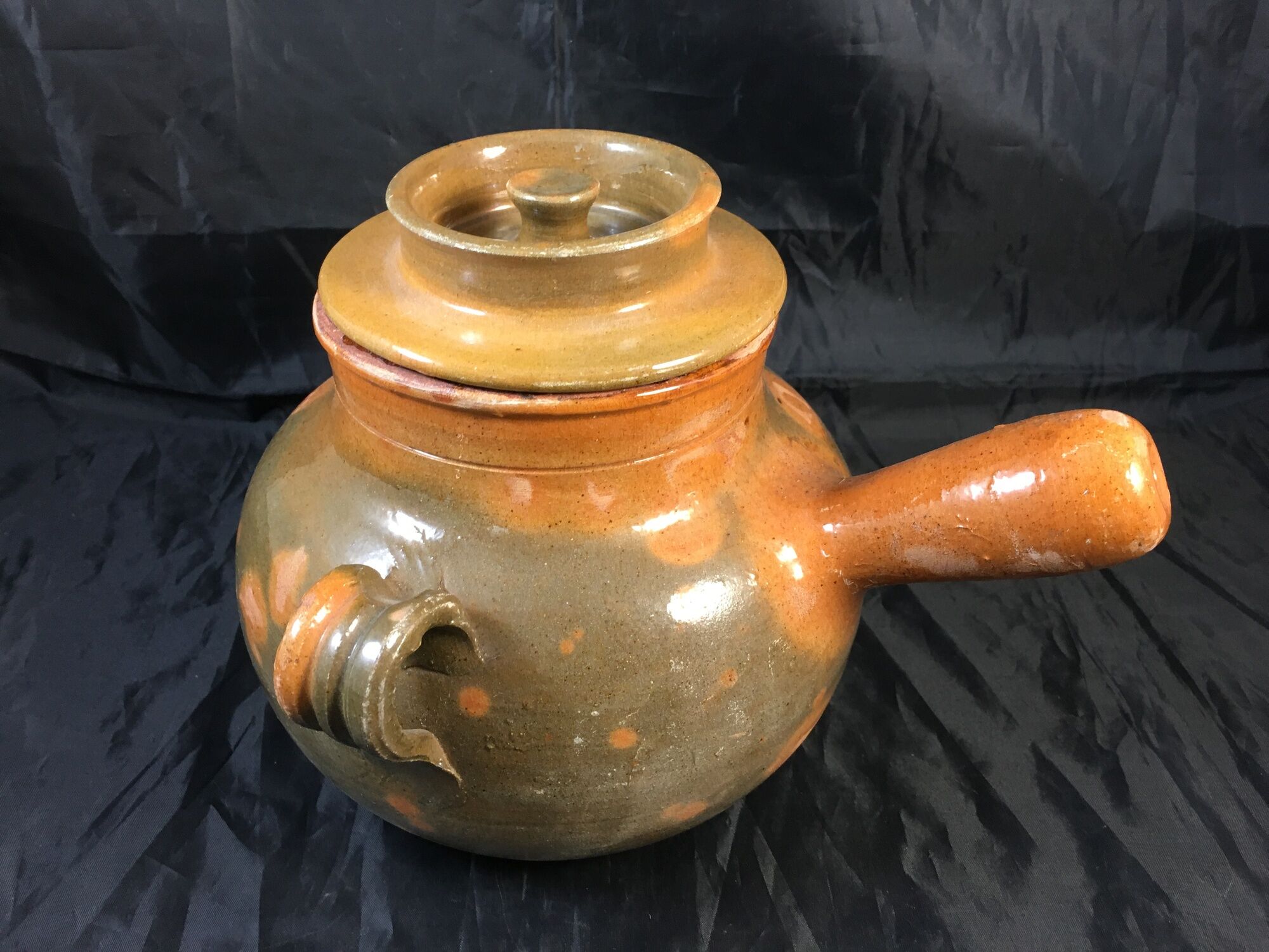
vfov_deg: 48.2
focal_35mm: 29
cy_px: 476
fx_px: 1063
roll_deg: -1.9
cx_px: 634
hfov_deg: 61.7
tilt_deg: -32.1
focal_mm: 4.15
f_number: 2.2
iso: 50
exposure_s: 1/17
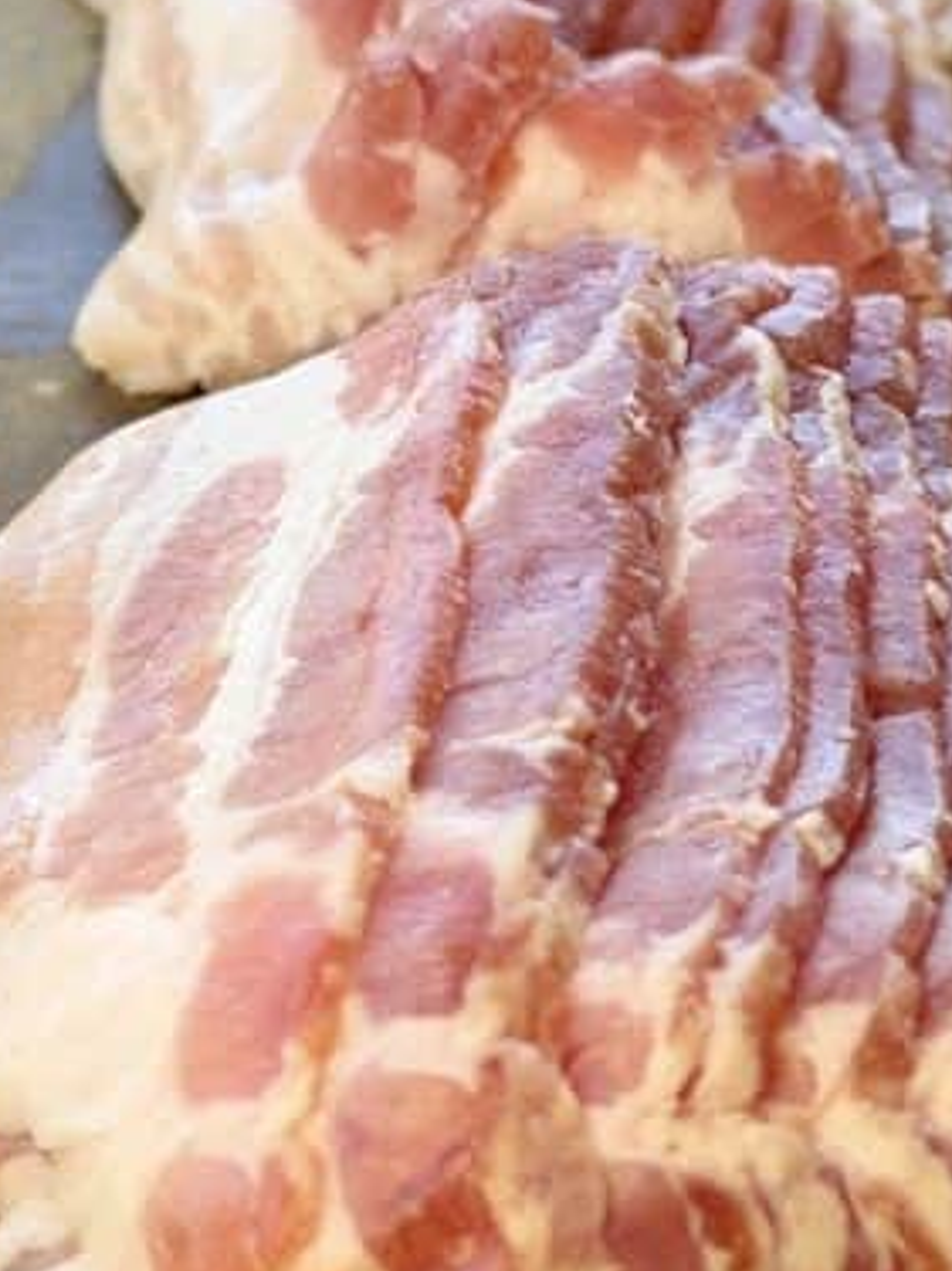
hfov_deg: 11.3
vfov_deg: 15.0
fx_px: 4806
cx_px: 552
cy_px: 305
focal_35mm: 131
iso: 64
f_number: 1.78
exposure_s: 1/570
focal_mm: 6.76
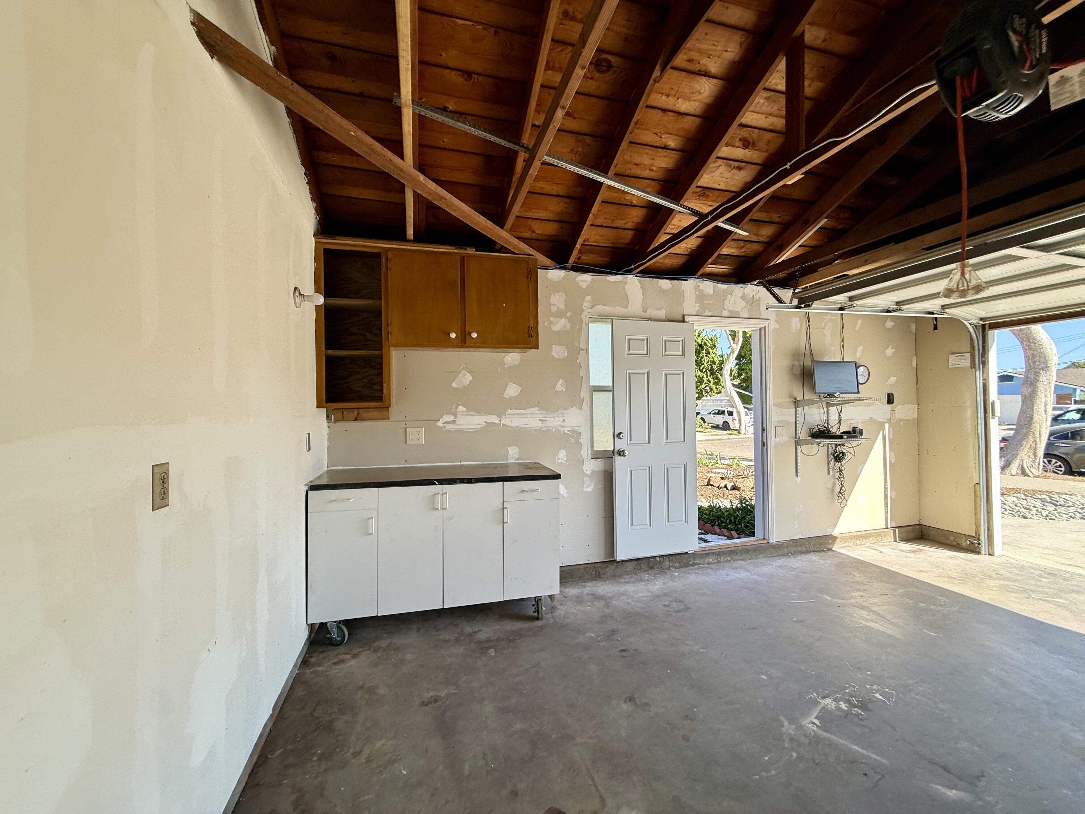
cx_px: 542
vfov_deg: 85.7
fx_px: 439
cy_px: 407
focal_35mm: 14
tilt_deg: +0.7
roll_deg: +1.1
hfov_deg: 102.1
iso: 64
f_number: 2.2
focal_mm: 2.22
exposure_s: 1/221
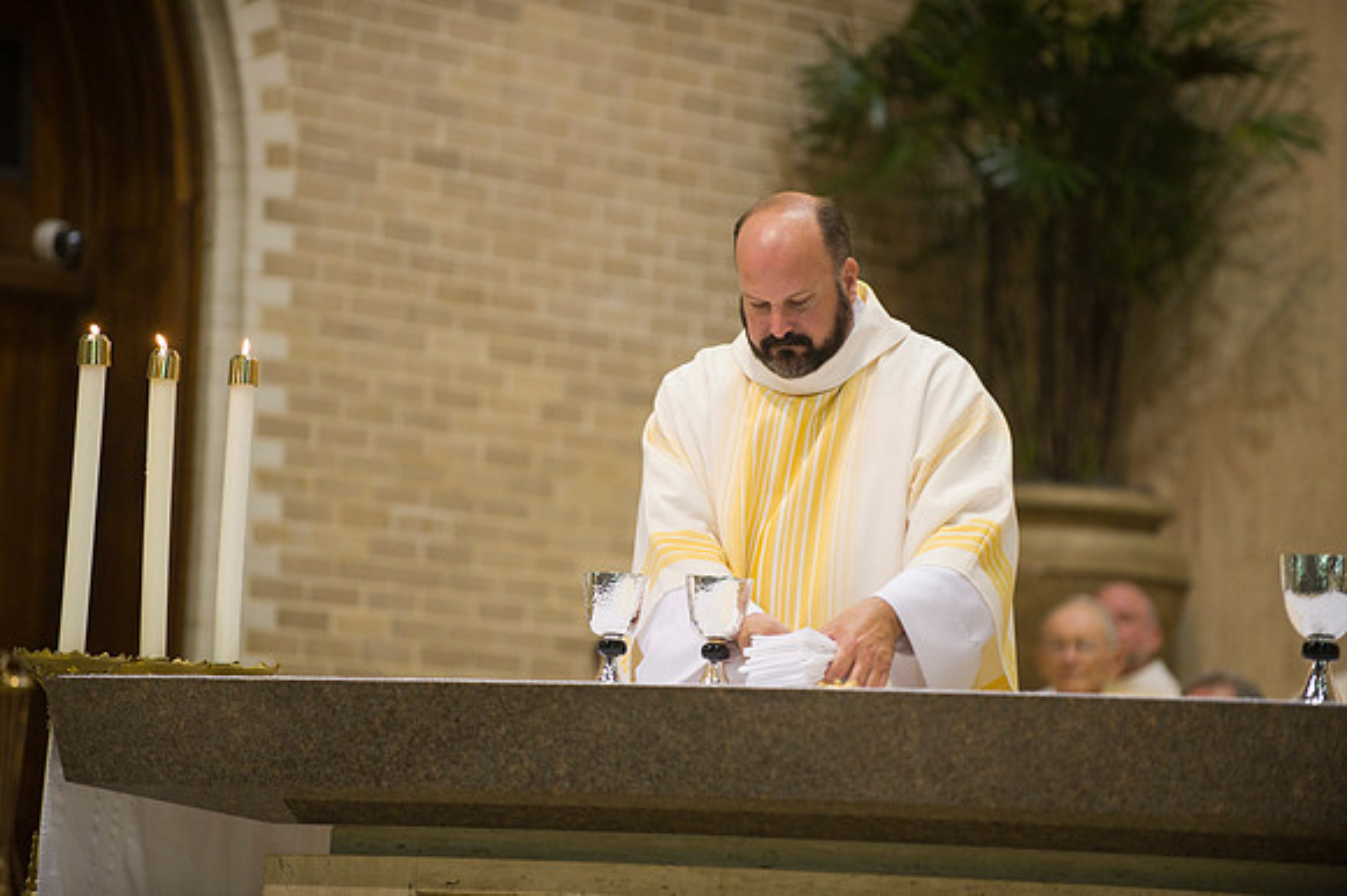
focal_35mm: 200
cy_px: 448
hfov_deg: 10.3
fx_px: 7479
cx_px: 674
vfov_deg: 6.9
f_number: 2.8
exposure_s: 1/160
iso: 2000
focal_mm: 200
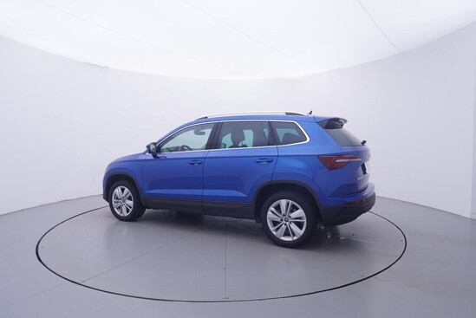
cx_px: 238
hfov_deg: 77.3
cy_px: 159
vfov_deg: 56.2
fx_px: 298
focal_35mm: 22
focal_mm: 15
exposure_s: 1/80
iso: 200
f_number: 5
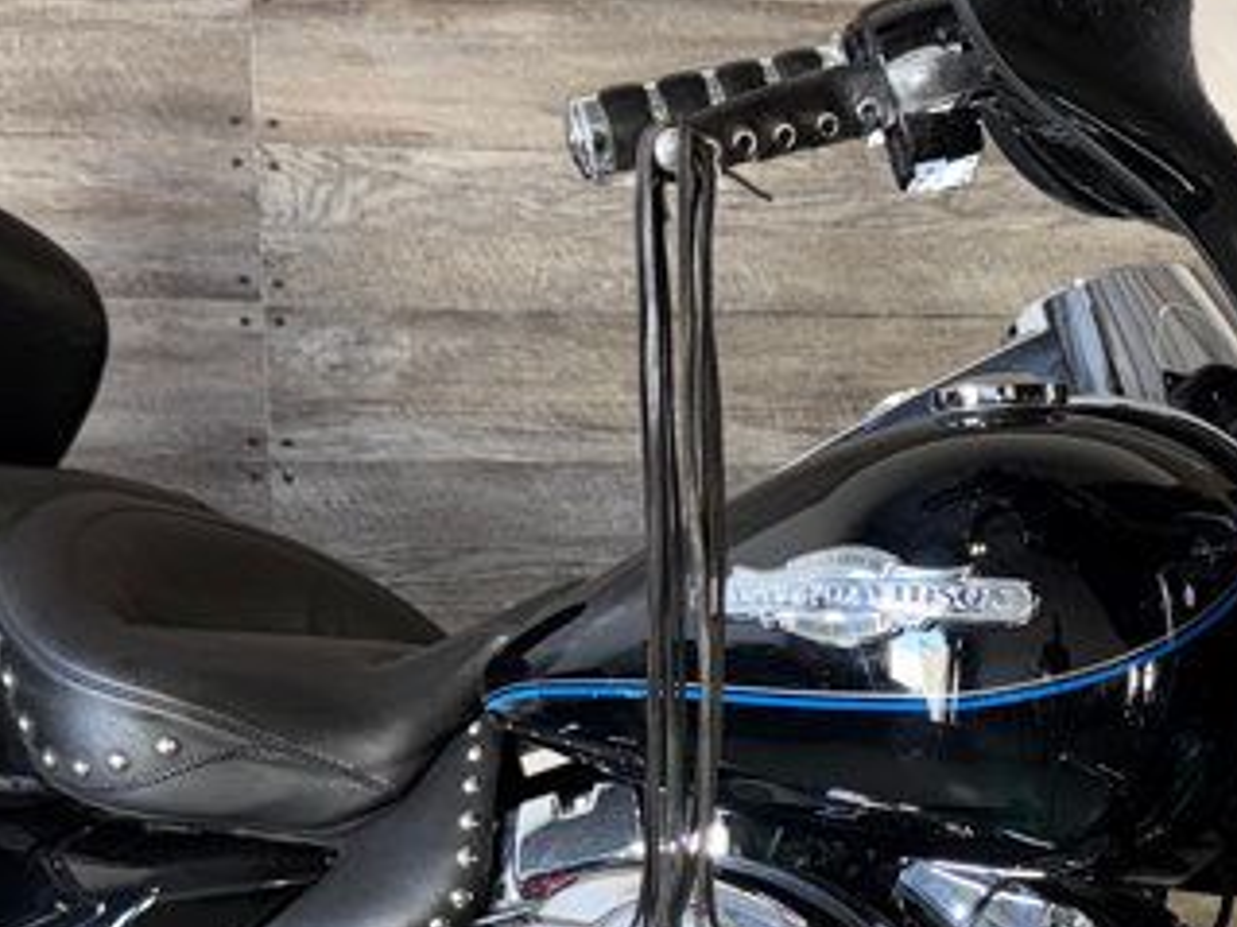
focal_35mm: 77
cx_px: 923
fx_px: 2751
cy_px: 884
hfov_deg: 25.1
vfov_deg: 18.7
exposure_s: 1/30
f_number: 1.78
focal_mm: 6.76
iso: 64
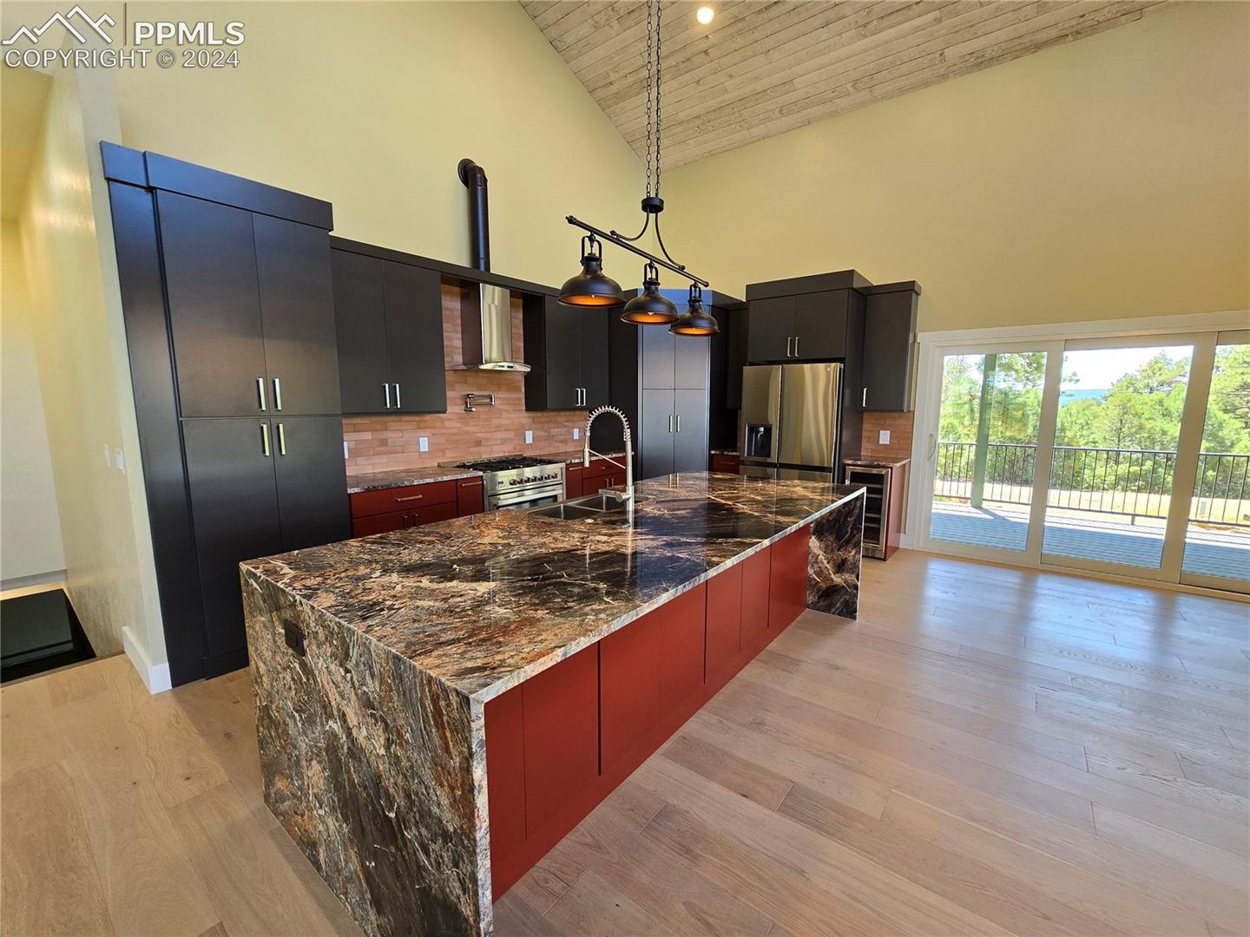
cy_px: 468
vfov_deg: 89.9
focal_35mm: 13
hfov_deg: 106.2
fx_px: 469
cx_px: 625
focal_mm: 2.2
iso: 80
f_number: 2.2
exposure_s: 1/60
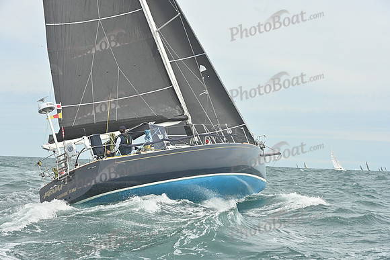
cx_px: 195
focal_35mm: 70
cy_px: 130
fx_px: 758
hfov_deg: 28.8
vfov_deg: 19.5
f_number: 8
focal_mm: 70
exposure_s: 1/1250
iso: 320
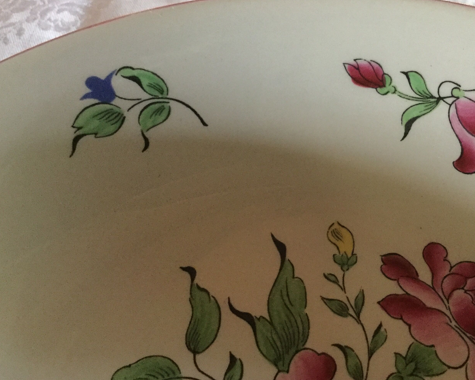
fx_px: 562
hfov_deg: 45.3
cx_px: 303
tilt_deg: -50.0
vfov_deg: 37.3
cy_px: 169
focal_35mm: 40
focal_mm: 3.3
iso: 500
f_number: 2.4
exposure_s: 1/17
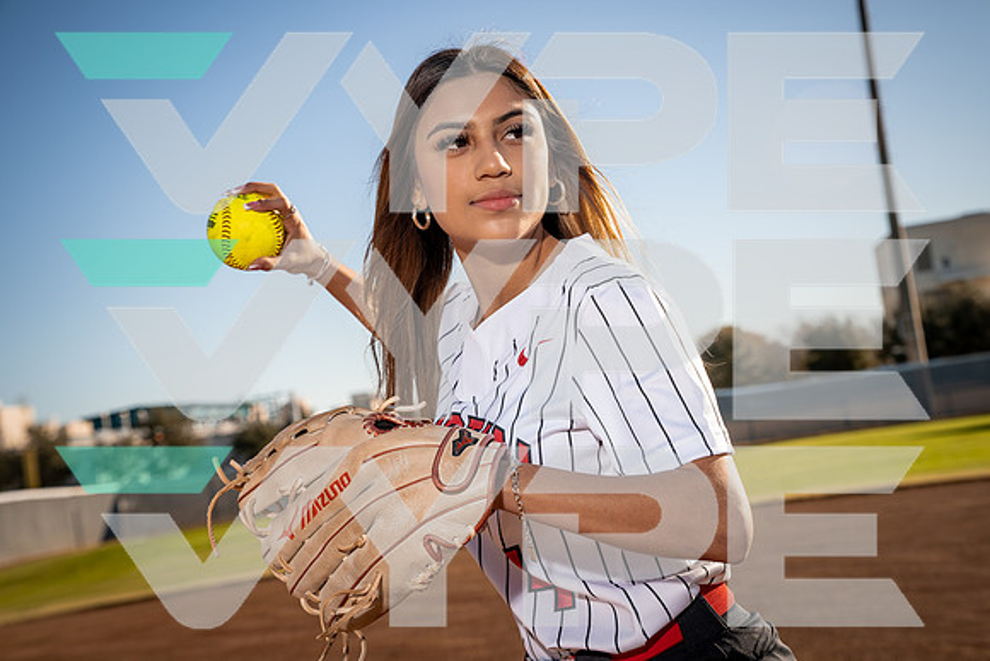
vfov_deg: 24.2
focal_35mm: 56
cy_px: 330
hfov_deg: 35.6
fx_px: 1540
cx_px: 495
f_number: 5.6
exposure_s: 1/250
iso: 100
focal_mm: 56
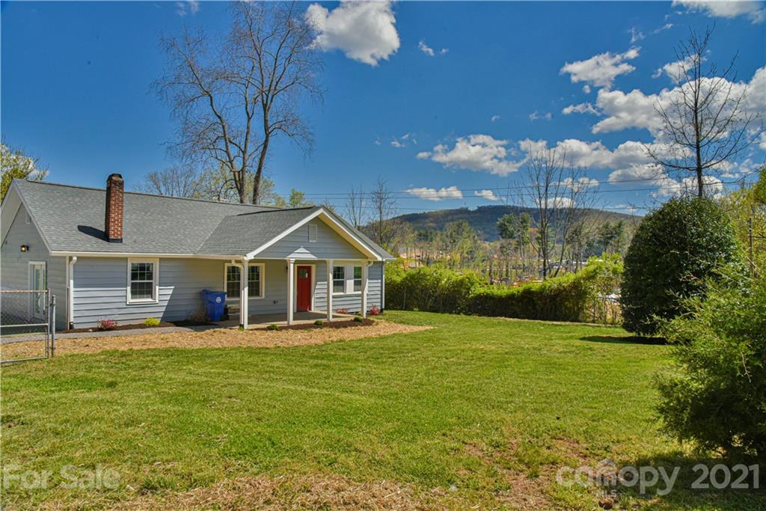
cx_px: 383
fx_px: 511
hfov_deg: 73.7
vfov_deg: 53.1
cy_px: 256
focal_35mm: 24
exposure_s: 1/800
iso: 1600
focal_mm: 24
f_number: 14
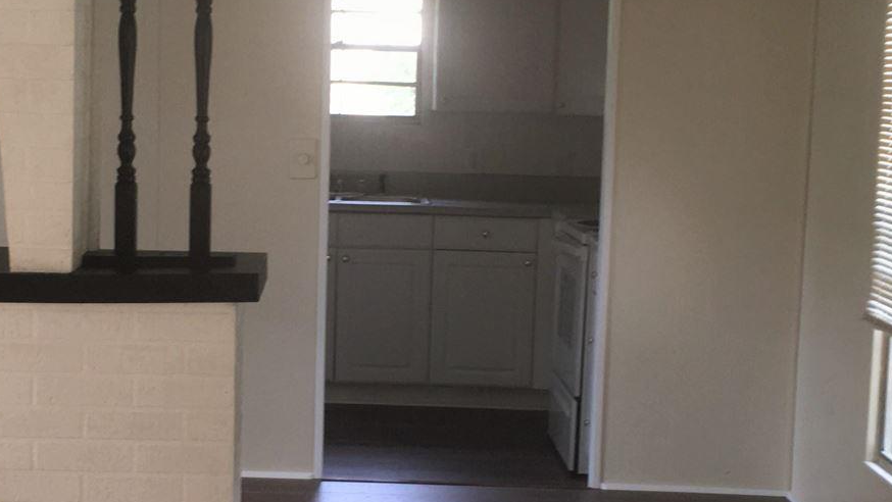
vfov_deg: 16.3
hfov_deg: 28.4
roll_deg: -0.2
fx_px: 1751
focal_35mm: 74
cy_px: 297
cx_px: 298
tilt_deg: -6.4
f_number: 2.2
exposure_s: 1/30
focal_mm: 4.15
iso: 32
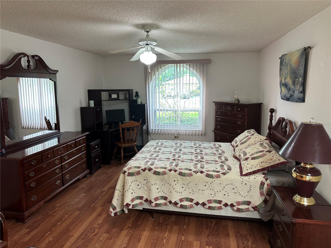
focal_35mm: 24
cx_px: 166
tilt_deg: -8.8
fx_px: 229
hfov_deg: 71.6
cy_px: 124
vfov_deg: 56.8
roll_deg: -0.1
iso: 160
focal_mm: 6.86
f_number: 1.78
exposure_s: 1/60
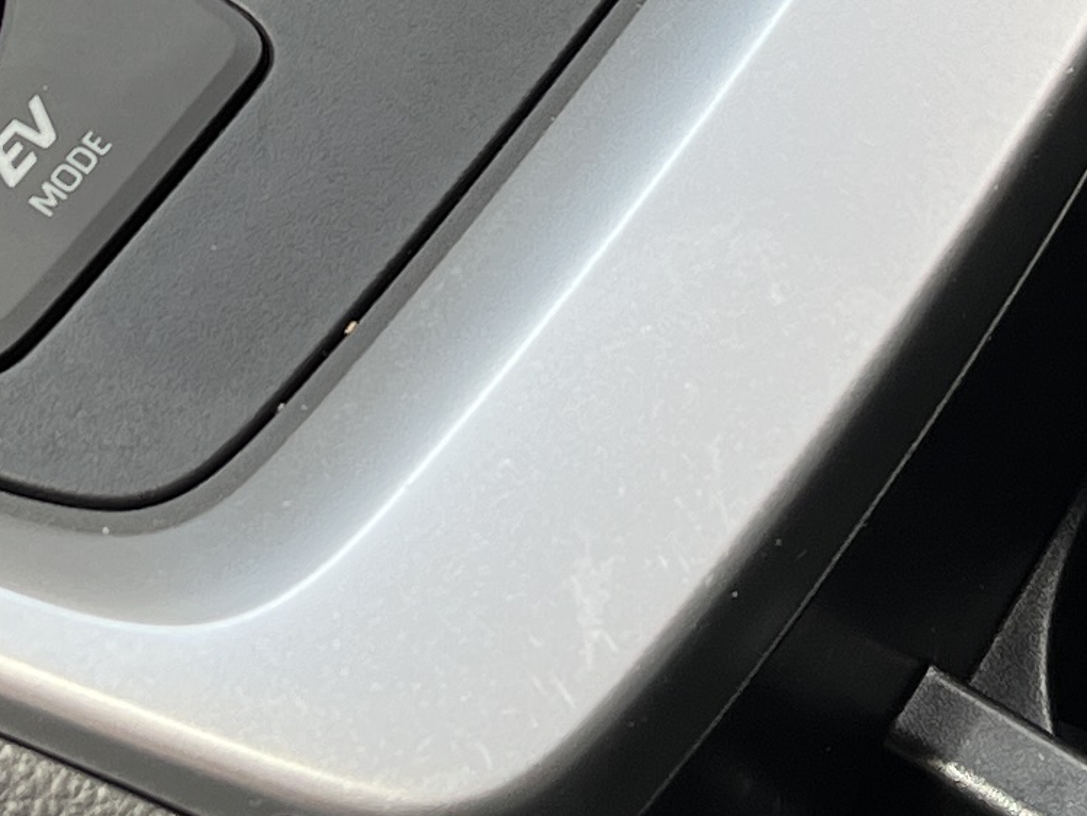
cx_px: 248
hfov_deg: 14.0
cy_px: -569
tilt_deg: -42.8
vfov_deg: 10.1
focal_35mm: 140
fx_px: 4397
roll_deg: -3.5
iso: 40
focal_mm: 5.1
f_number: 1.6
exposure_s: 1/273
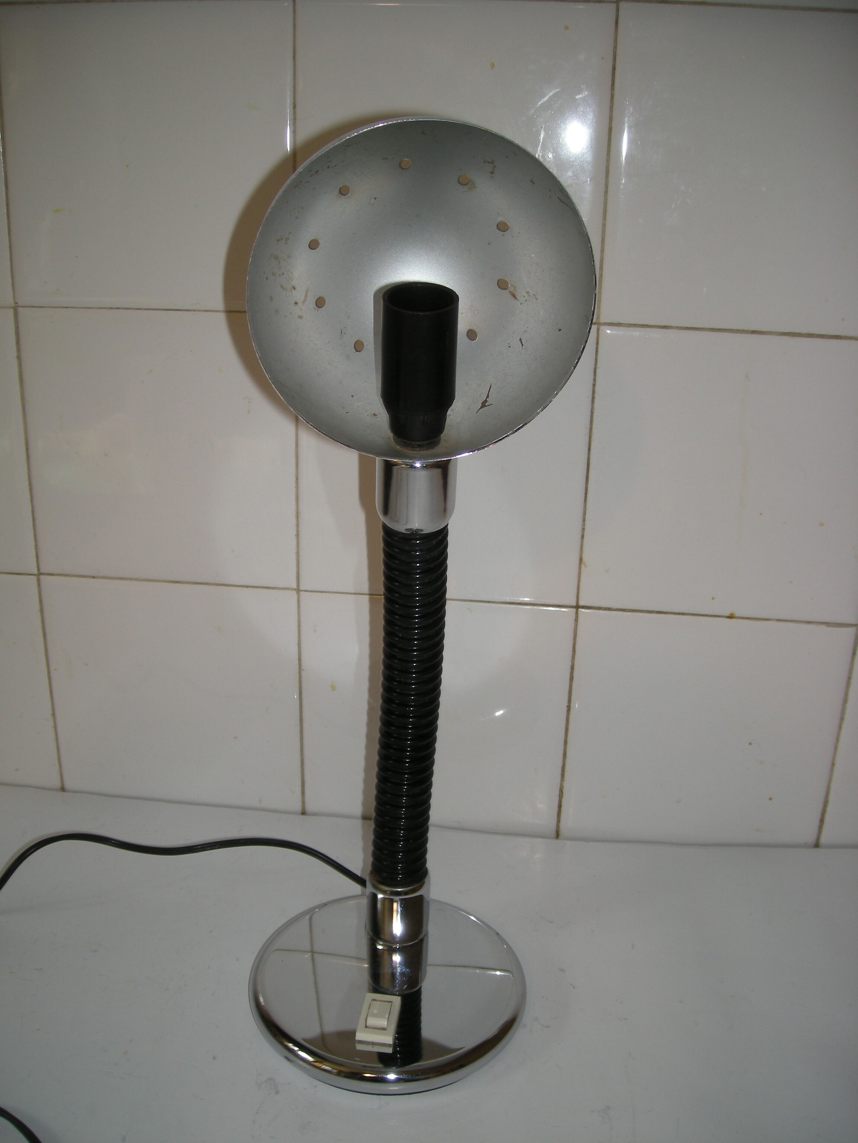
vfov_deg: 52.6
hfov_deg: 40.7
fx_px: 1157
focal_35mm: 35
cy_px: 572
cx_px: 429
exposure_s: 1/54.6
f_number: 2.8
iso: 50
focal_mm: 5.7
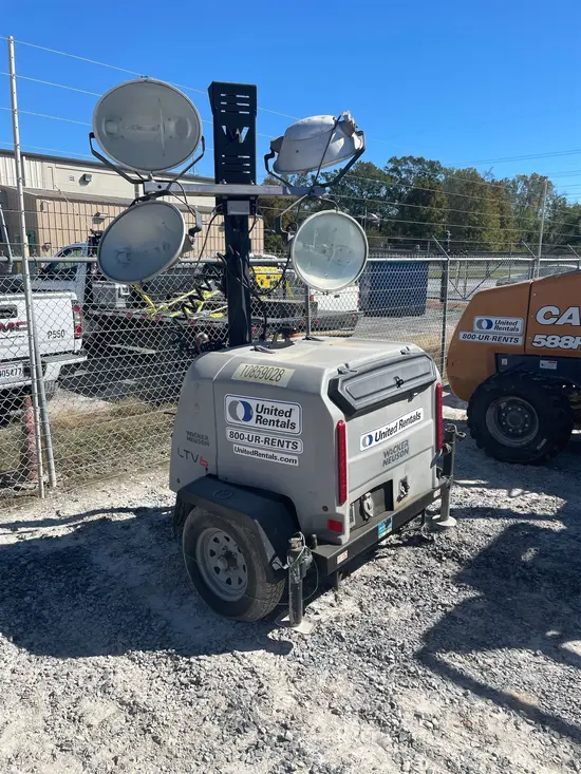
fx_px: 582
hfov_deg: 53.1
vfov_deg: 67.3
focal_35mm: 26
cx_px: 290
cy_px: 387
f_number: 1.6
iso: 32
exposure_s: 1/3509
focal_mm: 4.2
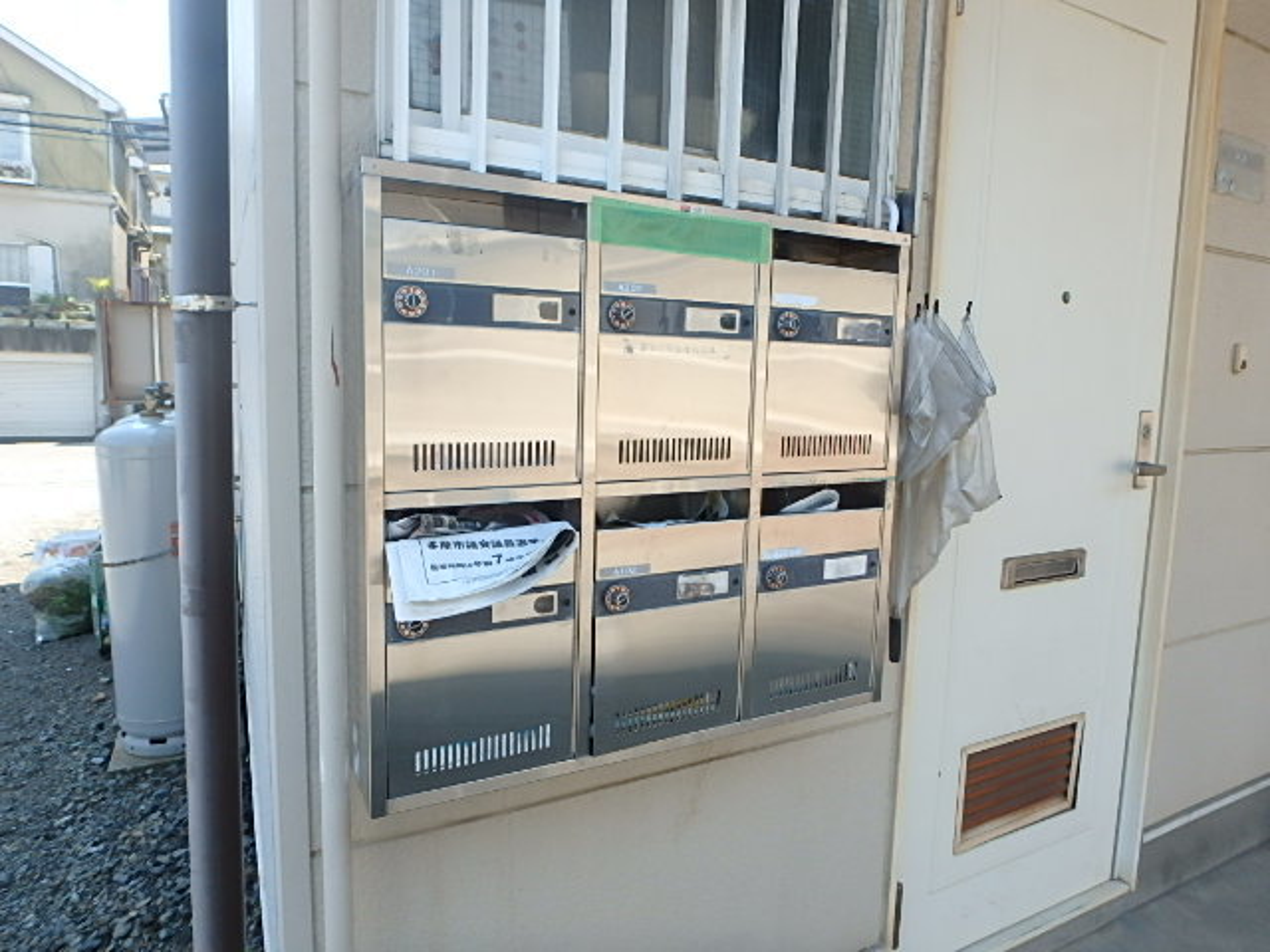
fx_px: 770
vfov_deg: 63.4
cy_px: 476
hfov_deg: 79.0
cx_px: 635
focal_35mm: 21
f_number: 3.5
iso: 125
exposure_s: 1/250
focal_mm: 3.7
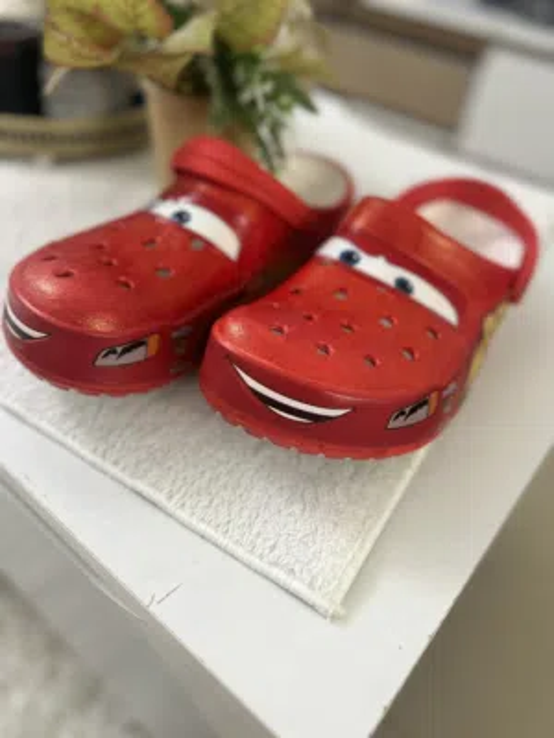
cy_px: 369
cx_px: 277
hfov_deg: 53.1
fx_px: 555
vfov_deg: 67.3
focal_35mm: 26
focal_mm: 5.7
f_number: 1.5
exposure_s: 1/50
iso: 200
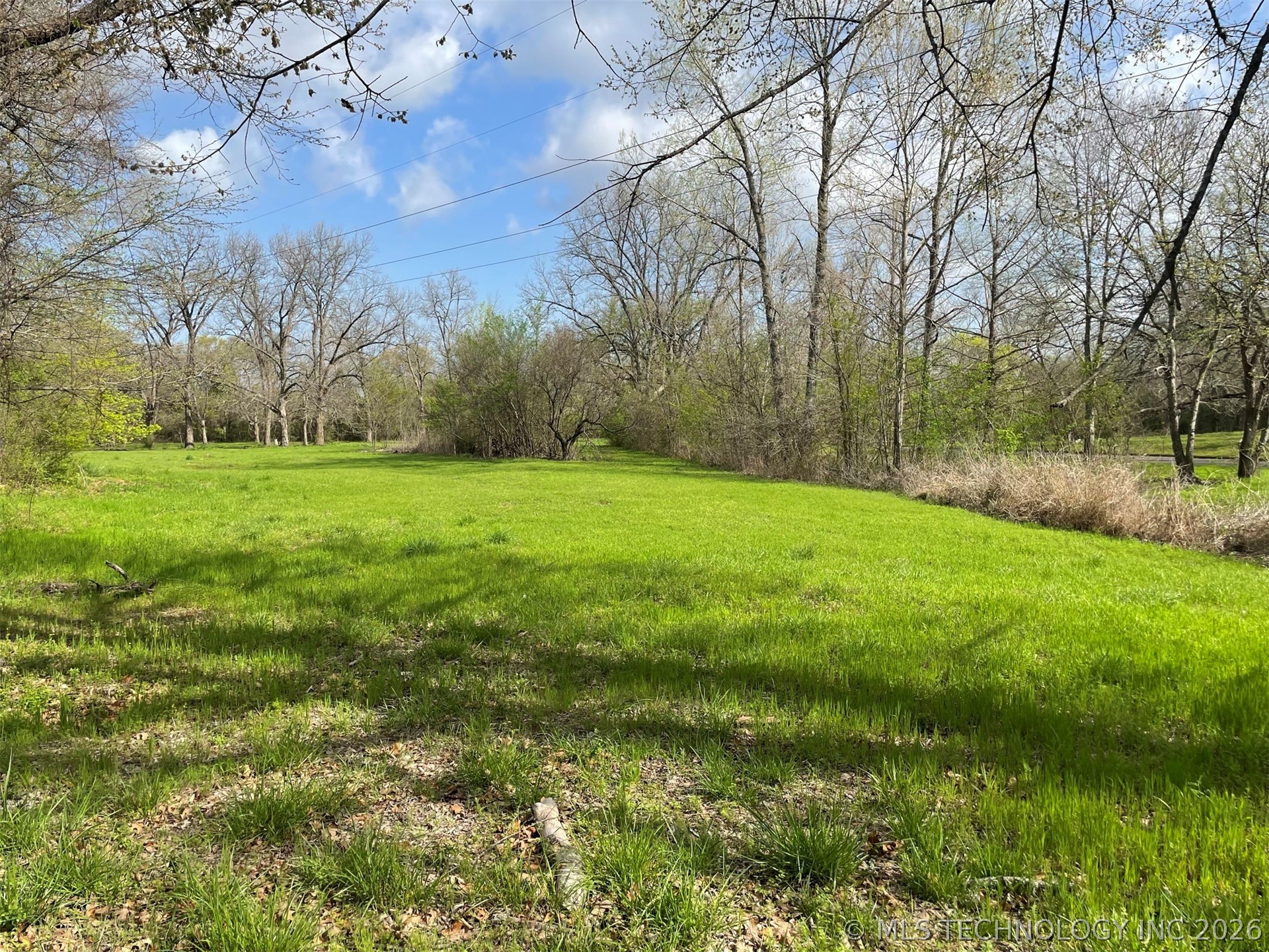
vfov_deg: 53.1
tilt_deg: -3.4
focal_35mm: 26
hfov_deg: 67.3
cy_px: 476
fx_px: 953
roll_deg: +1.0
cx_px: 634
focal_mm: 4.2
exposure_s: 1/2353
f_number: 1.6
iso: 32
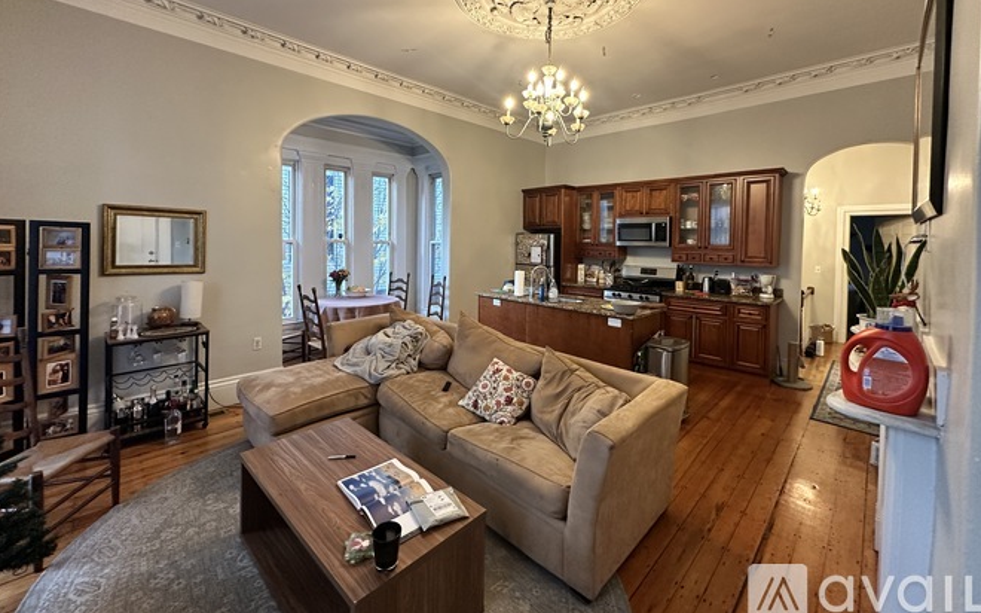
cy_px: 251
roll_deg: -0.4
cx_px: 493
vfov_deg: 74.1
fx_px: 401
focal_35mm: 15
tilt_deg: -2.0
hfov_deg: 101.5
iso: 320
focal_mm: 2.22
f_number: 2.2
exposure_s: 1/60
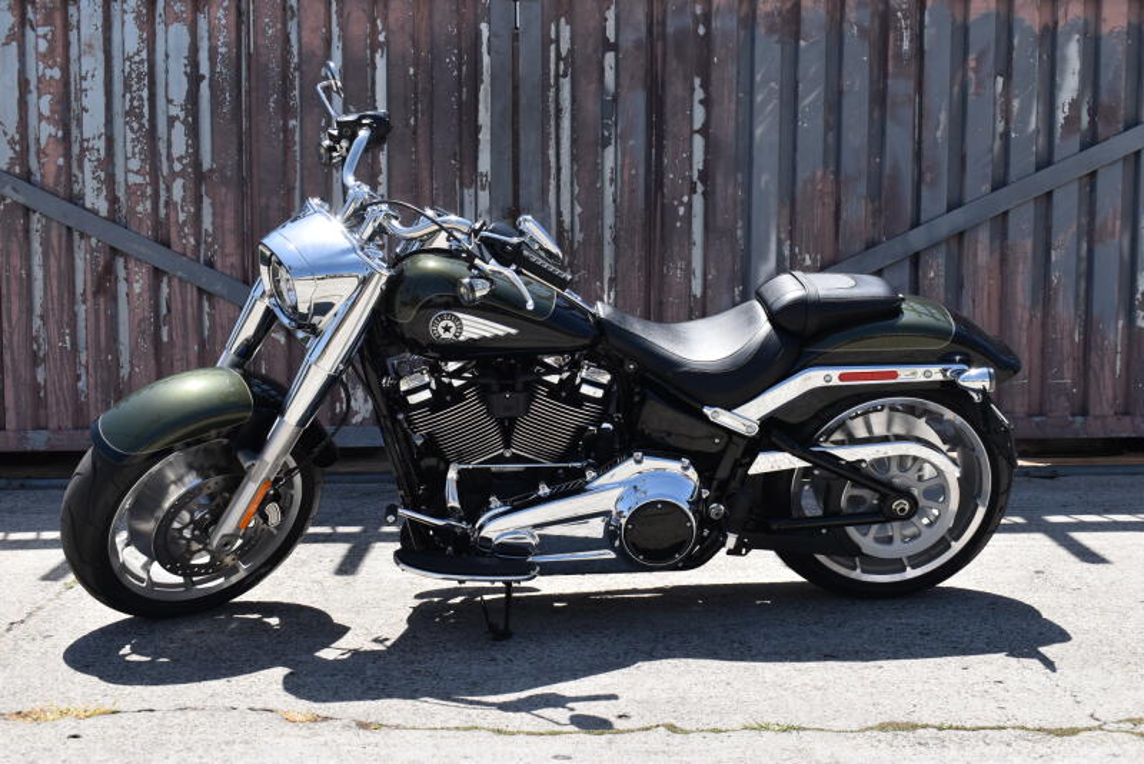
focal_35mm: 48
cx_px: 572
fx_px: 1526
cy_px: 382
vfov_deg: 28.1
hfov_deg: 41.1
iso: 100
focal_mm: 32
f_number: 8
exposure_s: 1/320
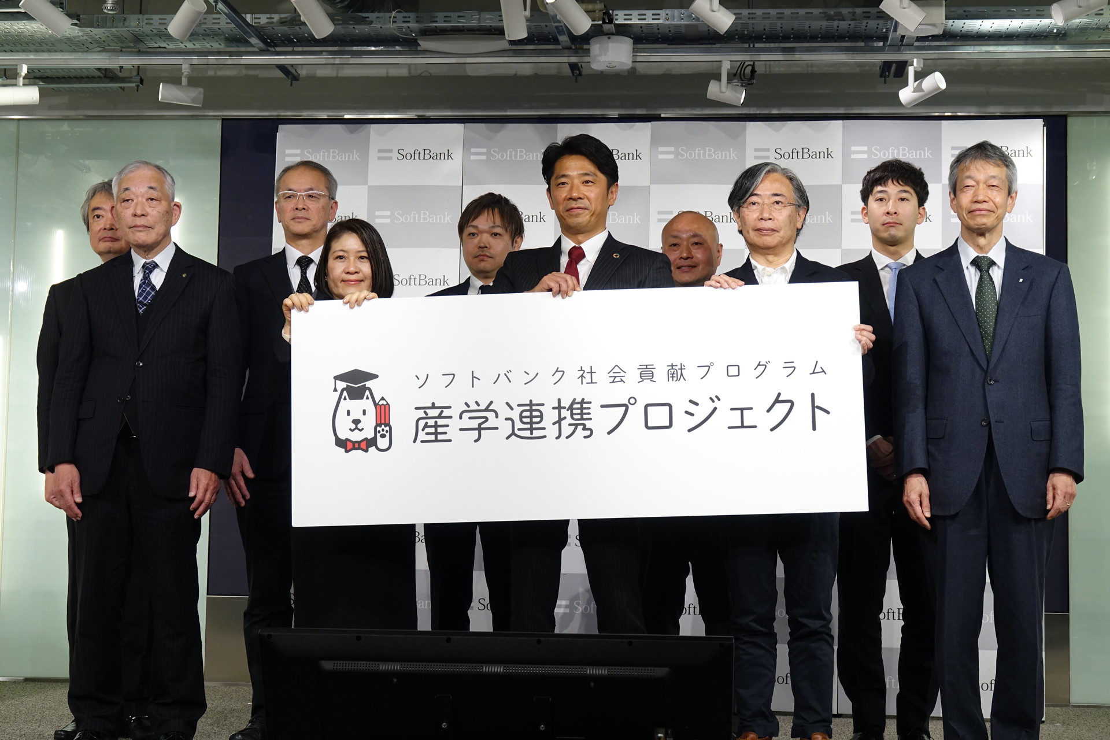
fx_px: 1788
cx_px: 555
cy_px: 370
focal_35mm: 58
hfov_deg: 34.5
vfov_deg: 23.4
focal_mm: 21.32
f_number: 3.5
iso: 400
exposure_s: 1/60
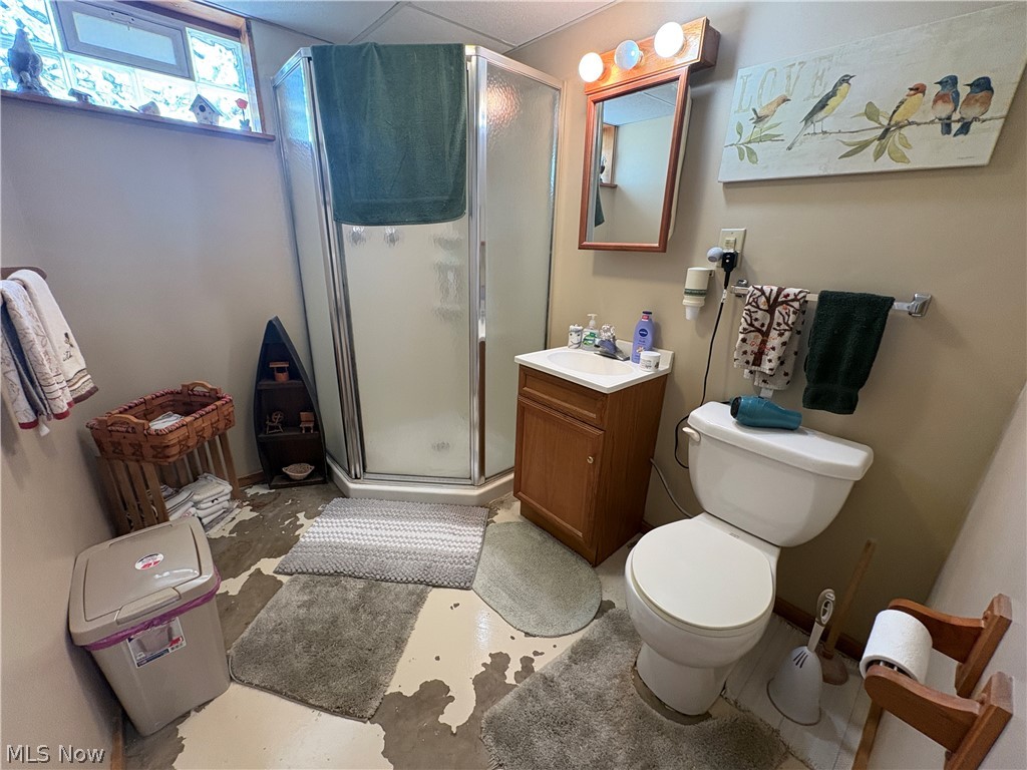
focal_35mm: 14
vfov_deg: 85.7
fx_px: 415
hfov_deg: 102.1
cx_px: 514
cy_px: 385
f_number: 2.2
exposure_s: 1/60
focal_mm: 2.22
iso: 250
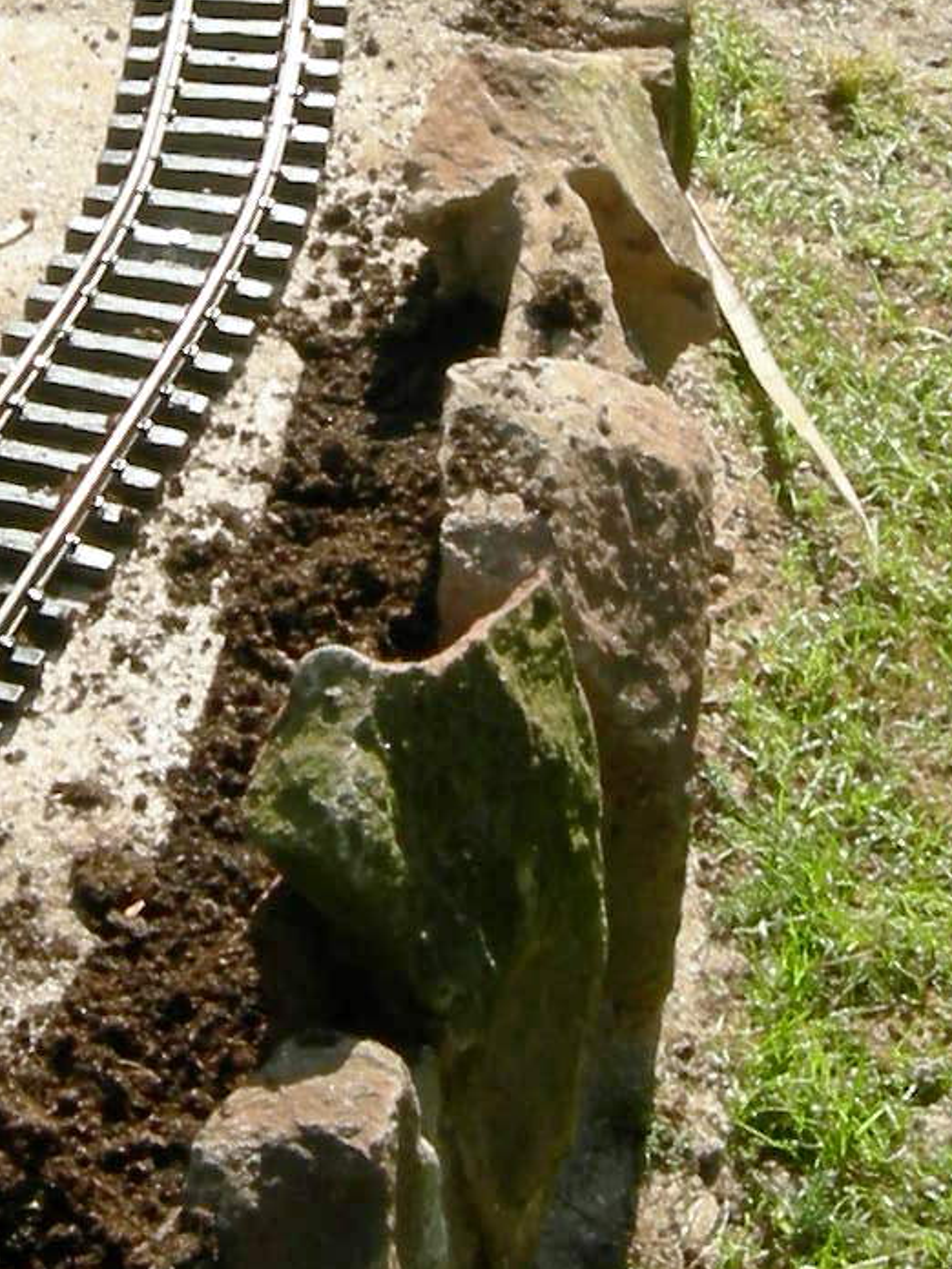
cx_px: 503
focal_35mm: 134
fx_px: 4914
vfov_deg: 14.6
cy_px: 182
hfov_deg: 11.1
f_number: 5.4
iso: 64
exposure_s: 1/213
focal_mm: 7.5
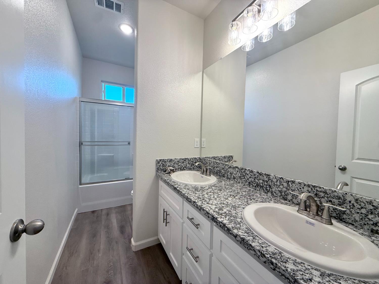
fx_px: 153
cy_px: 142
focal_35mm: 14
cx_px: 190
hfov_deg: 102.1
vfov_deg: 85.7
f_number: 2.2
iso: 125
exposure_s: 1/120
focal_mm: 2.22
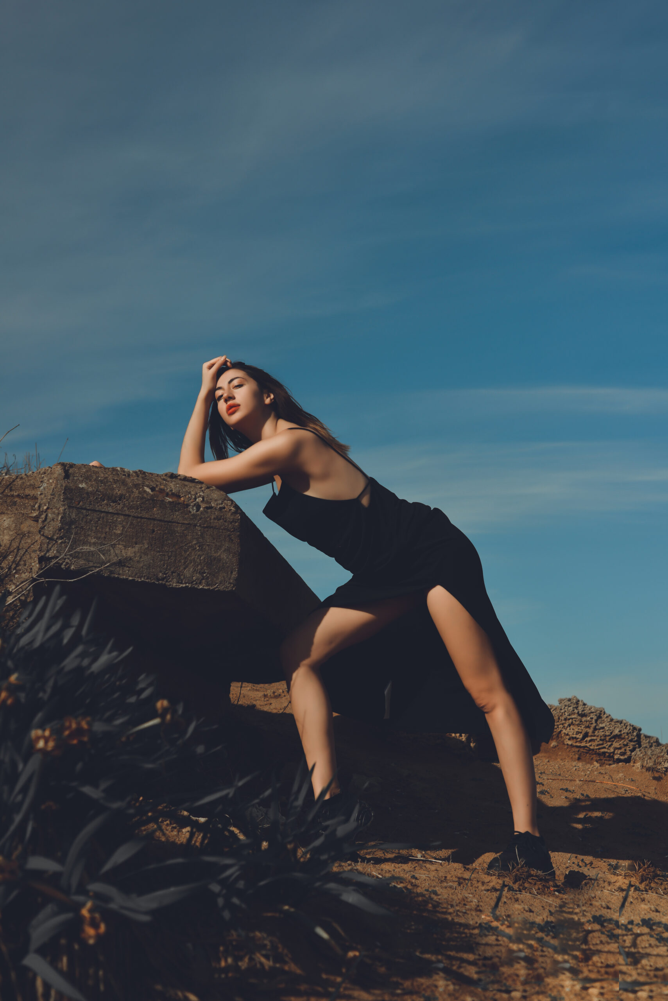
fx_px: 1390
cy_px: 500
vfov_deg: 39.6
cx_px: 334
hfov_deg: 27.0
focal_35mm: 50
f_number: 5
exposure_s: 1/2500
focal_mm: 50
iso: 100
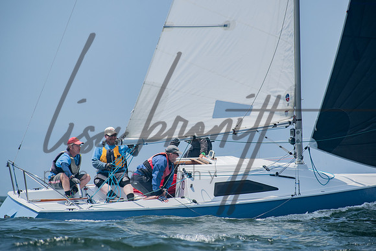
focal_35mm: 278
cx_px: 188
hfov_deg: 7.4
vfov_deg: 5.0
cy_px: 126
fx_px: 2899
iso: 400
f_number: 8
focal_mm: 185
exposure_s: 1/1250
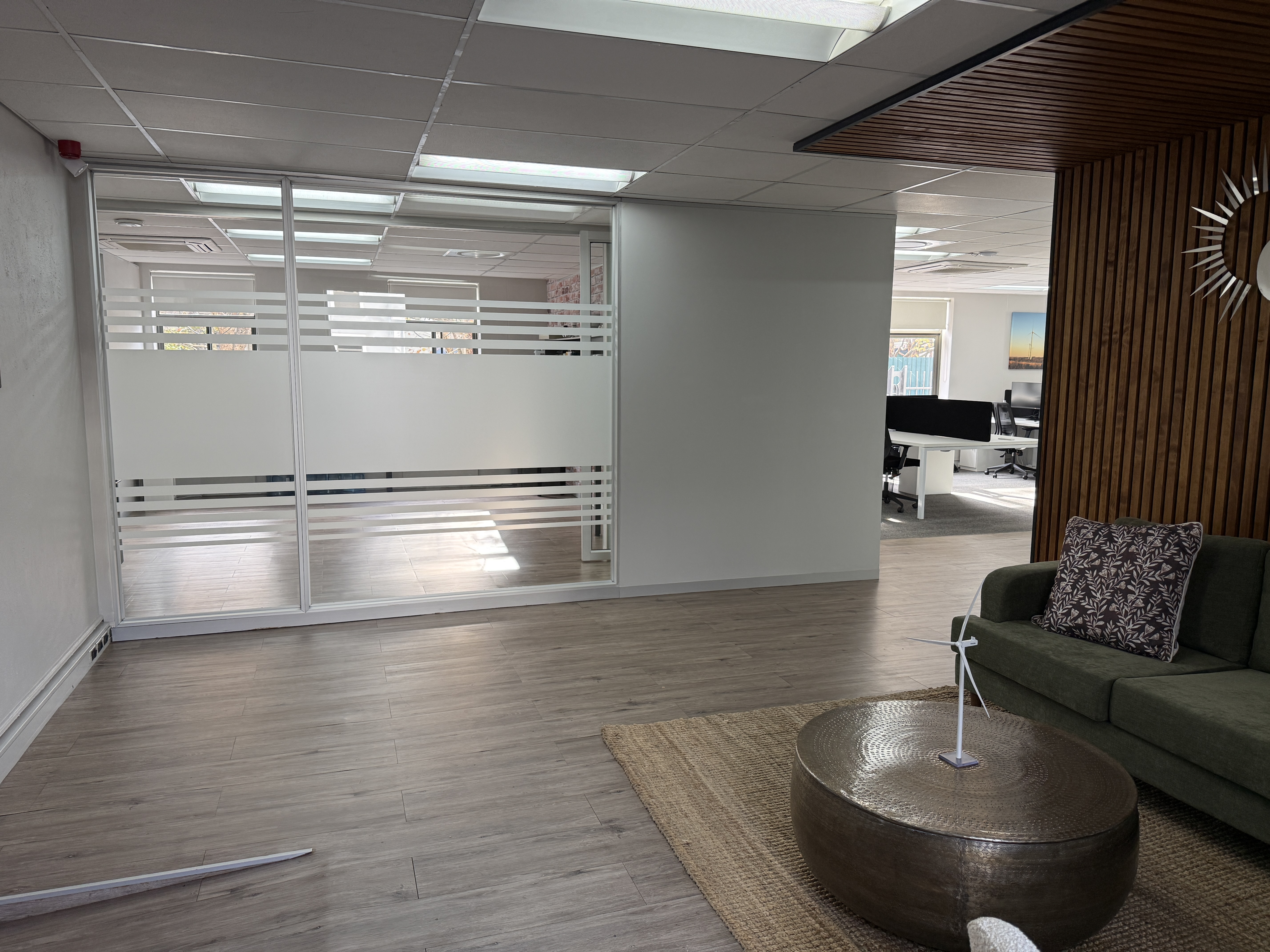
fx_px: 881
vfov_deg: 56.8
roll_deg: -0.1
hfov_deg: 71.6
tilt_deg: -7.5
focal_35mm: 24
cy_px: 476
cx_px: 635
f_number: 1.78
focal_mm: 6.76
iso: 125
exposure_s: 1/100
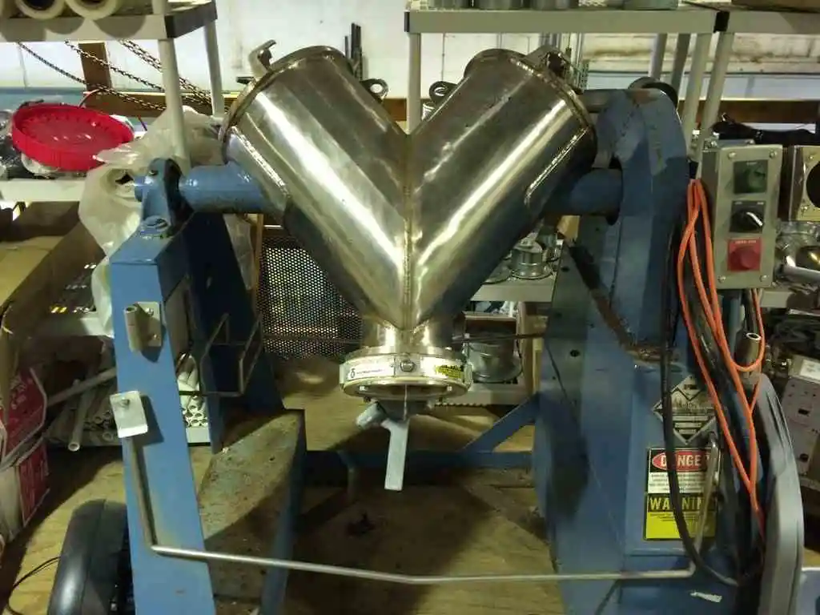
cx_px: 410
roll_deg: +1.0
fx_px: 687
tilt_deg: -26.6
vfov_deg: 48.2
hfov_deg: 61.7
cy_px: 308
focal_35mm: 29
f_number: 2.2
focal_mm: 4.15
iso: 320
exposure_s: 1/24
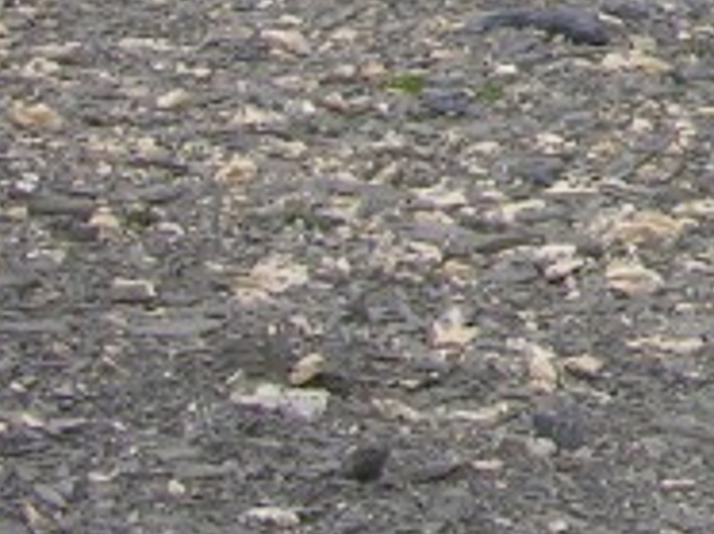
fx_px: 3976
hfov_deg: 9.4
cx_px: 1605
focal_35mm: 193
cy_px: -738
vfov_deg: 7.2
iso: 50
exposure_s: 1/193
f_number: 5.6
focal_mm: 8.9
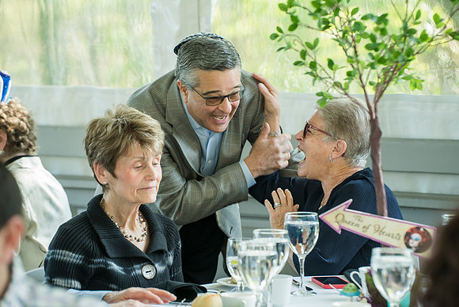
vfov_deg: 7.6
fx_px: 2295
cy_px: 154
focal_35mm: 180
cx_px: 230
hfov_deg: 11.4
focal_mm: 180
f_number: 5.6
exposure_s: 1/160
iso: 800
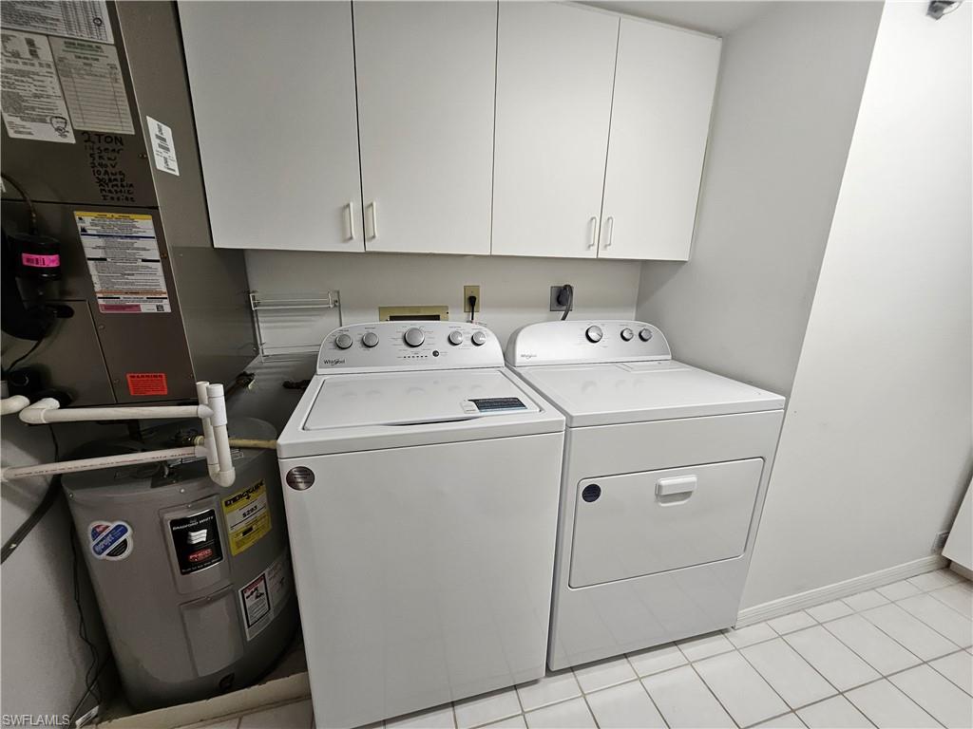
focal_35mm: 13
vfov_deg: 89.9
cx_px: 486
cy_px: 364
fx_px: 365
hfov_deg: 106.2
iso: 64
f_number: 2.2
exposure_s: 1/60
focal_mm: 1.7
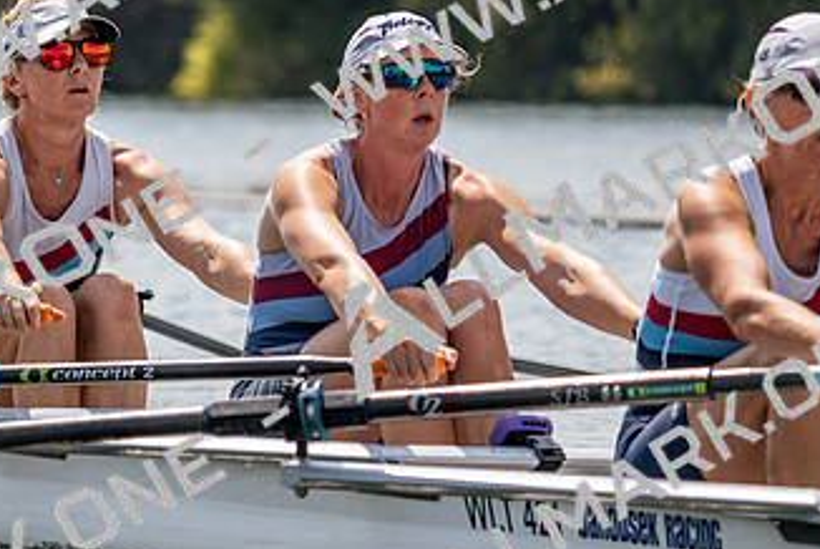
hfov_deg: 4.5
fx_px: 10327
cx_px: 128
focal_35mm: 453
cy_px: 162
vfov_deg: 3.0
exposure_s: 1/1600
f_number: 5.6
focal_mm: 255
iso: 200
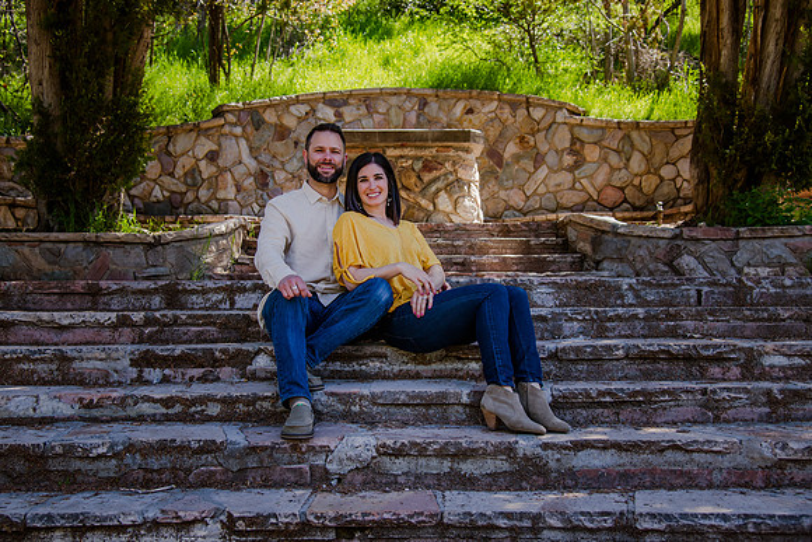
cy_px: 271
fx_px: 857
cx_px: 371
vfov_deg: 35.1
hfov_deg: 50.6
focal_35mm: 38
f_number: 4.5
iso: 200
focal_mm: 35
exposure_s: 1/250
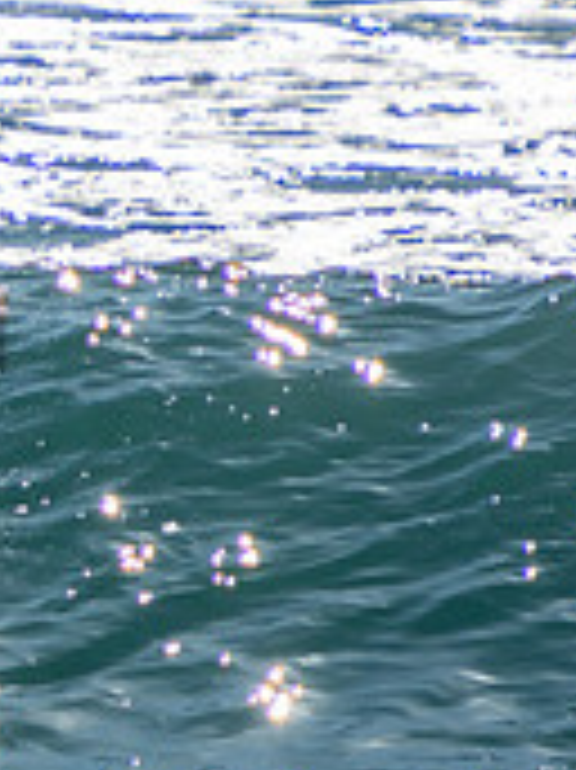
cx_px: -468
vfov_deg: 1.3
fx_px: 34809
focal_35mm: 1567
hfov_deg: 0.9
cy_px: 268
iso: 110
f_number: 5.6
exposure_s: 1/1600
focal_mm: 320
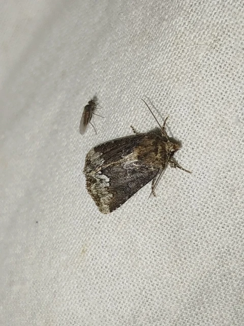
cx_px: 122
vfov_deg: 23.3
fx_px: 789
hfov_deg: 17.6
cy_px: 163
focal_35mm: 84
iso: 80
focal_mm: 5.31
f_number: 1.7
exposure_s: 1/50
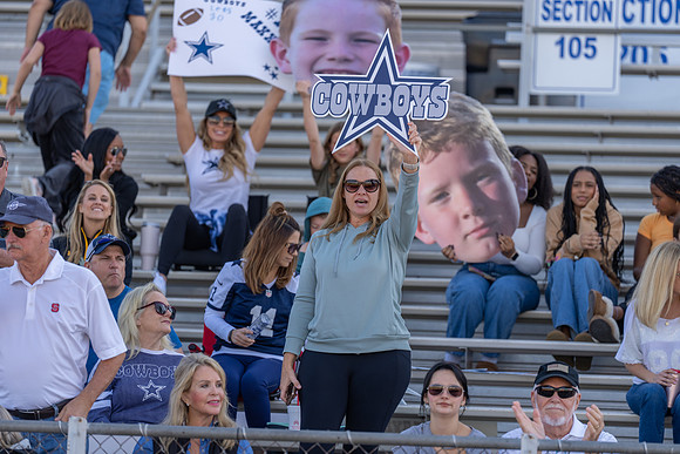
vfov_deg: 6.9
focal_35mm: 200
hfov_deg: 10.3
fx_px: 3778
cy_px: 227
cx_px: 340
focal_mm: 200
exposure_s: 1/500
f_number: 3.2
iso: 100
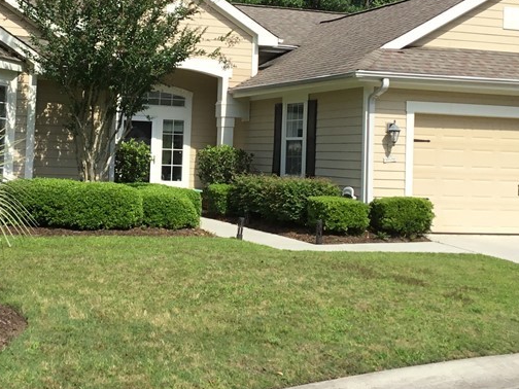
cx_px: 167
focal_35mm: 63
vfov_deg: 23.1
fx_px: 945
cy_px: 103
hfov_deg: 30.5
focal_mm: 3.3
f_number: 2.4
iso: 25
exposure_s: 1/1253
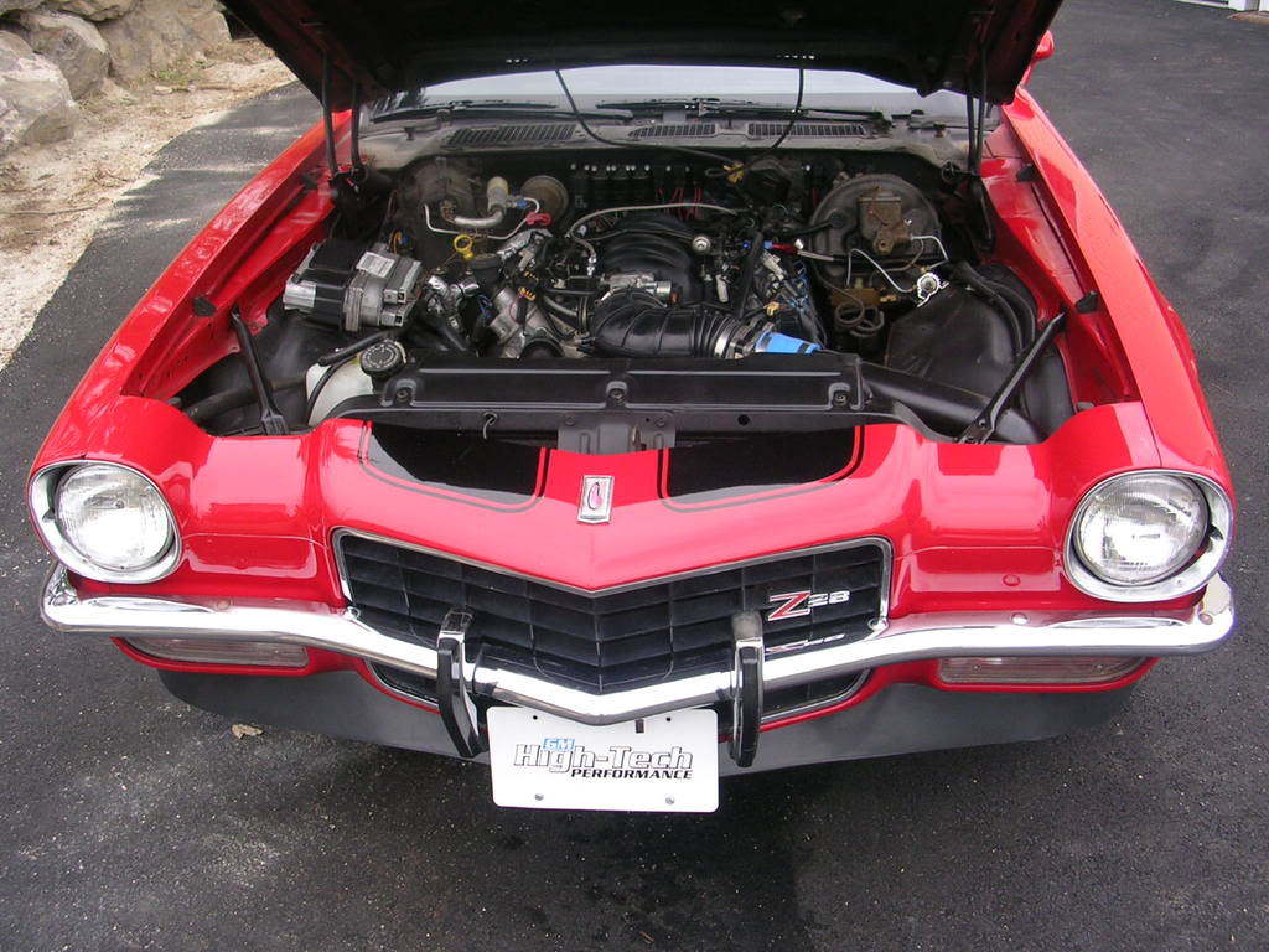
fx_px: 1393
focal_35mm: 38
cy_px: 476
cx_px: 634
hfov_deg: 49.0
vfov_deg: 37.7
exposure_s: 1/215
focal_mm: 5.8
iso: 50
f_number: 2.8
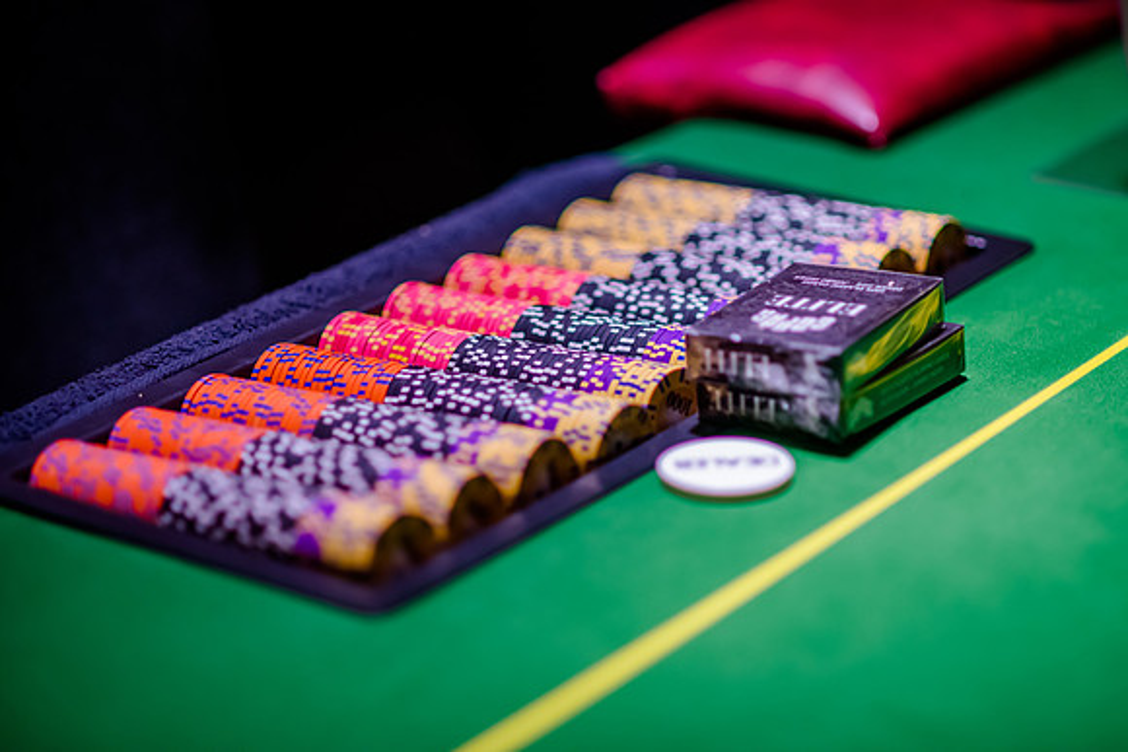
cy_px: 353
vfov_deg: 12.3
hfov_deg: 18.4
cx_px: 598
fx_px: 3490
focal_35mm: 111
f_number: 2
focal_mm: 105
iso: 1600
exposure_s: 1/1000
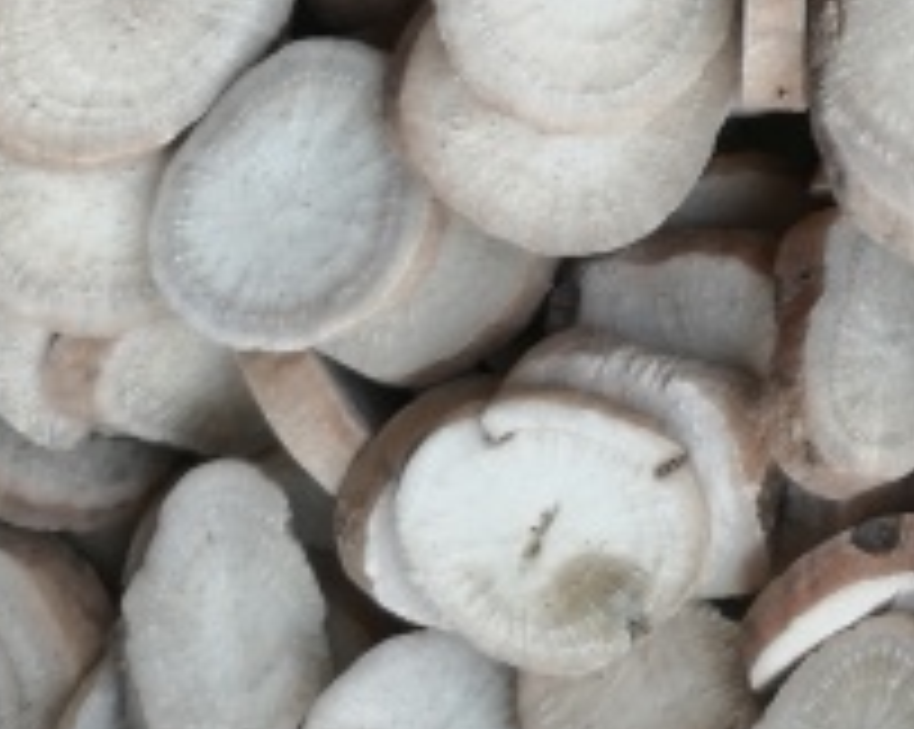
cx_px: 1733
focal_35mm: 104
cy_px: -585
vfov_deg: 13.3
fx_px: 2811
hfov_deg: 15.4
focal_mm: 3.95
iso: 50
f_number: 1.6
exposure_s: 1/108
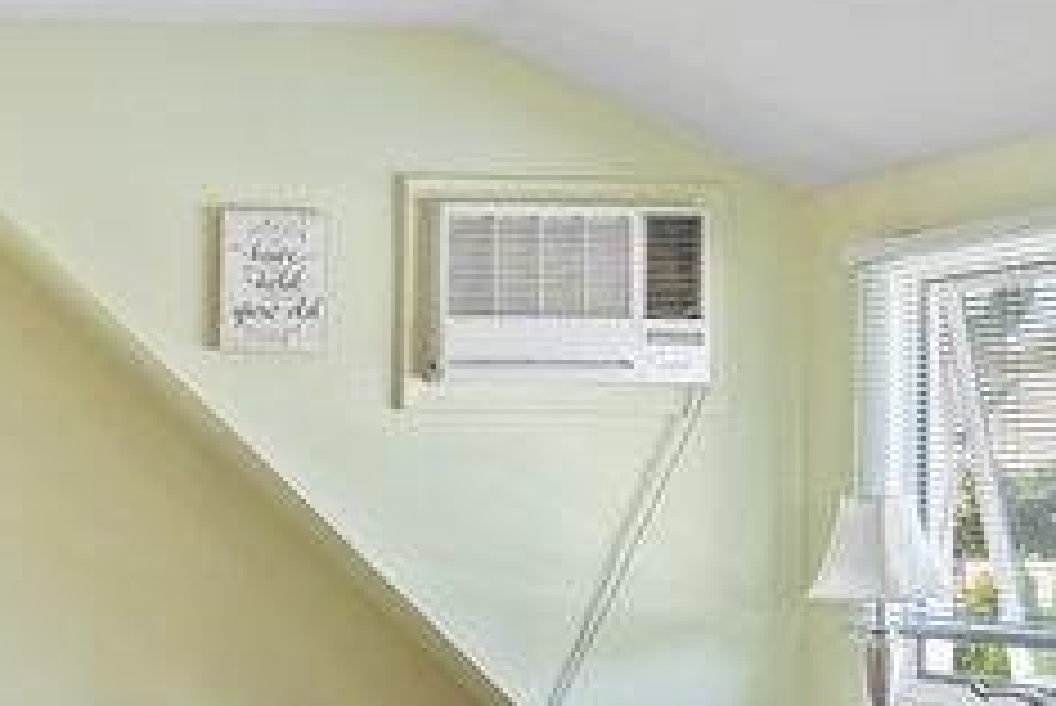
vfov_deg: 20.0
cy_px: 461
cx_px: -247
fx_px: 1996
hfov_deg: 26.1
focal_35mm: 68
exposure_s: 1/10
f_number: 5.6
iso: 640
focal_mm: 16
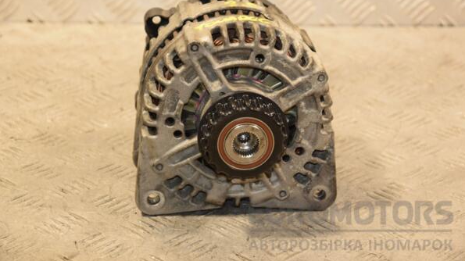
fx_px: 1368
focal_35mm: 111
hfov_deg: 19.3
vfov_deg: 10.9
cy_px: 109
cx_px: 234
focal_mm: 70
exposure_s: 1/160
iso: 800
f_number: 5.3
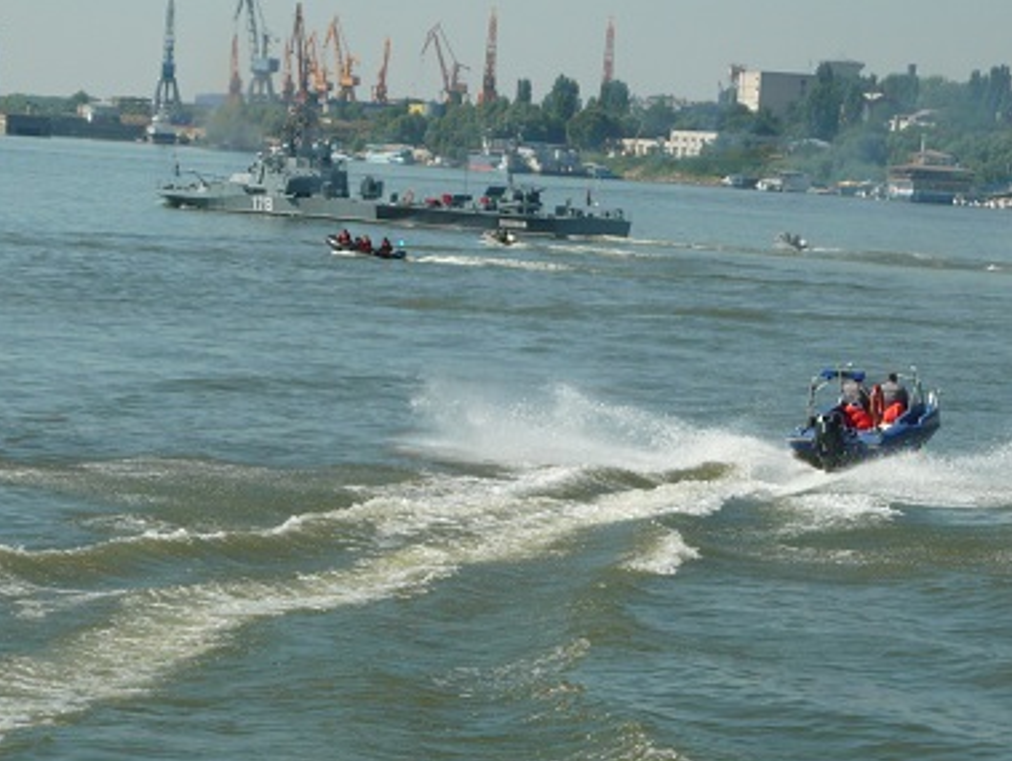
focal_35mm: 173
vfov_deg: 8.6
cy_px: 363
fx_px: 5062
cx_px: 497
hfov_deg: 11.4
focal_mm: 16.5
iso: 100
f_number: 5.1
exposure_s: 1/640
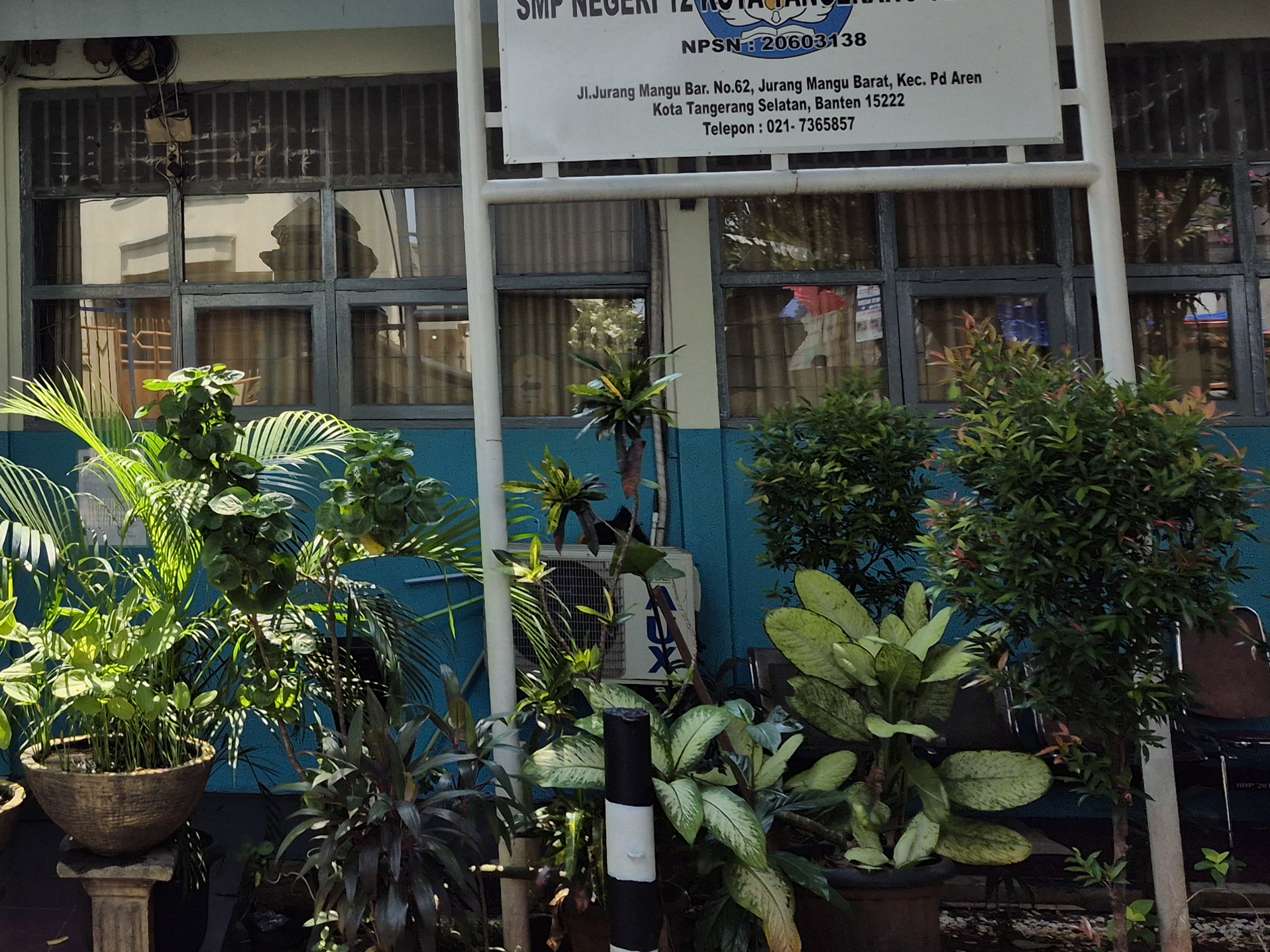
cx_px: 31
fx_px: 1761
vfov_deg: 29.6
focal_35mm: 48
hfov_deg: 36.1
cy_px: 187
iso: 25
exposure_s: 1/1744
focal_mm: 5.4
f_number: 1.8
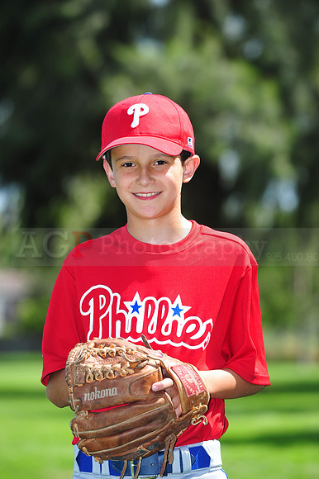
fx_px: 2661
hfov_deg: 6.9
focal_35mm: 200
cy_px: 240
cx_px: 160
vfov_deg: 10.3
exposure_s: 1/320
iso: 200
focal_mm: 200
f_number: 6.3
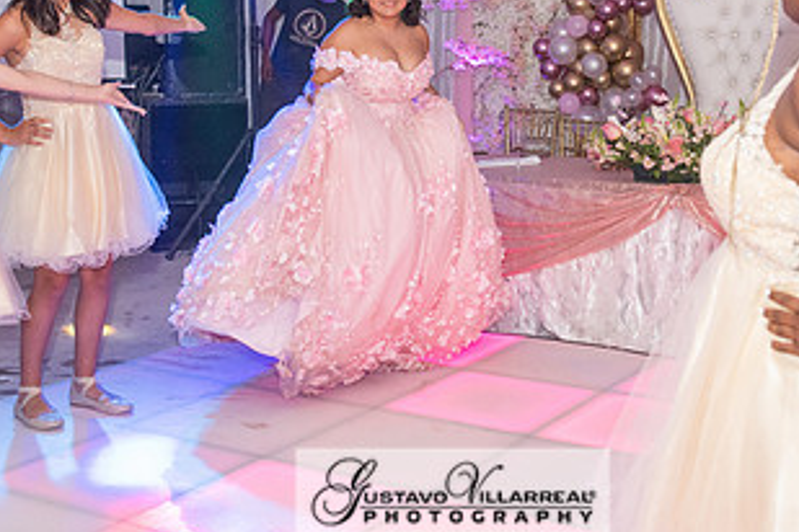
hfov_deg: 33.4
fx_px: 1332
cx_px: 453
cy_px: 92
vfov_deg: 22.3
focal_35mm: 60
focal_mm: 32
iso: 1250
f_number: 4
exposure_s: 1/160
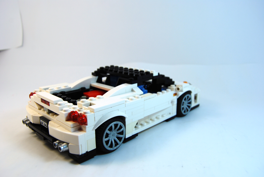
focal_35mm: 30
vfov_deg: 43.7
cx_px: 132
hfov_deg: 61.9
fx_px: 220
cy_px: 88
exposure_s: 1/160
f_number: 6.3
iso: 100
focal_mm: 20
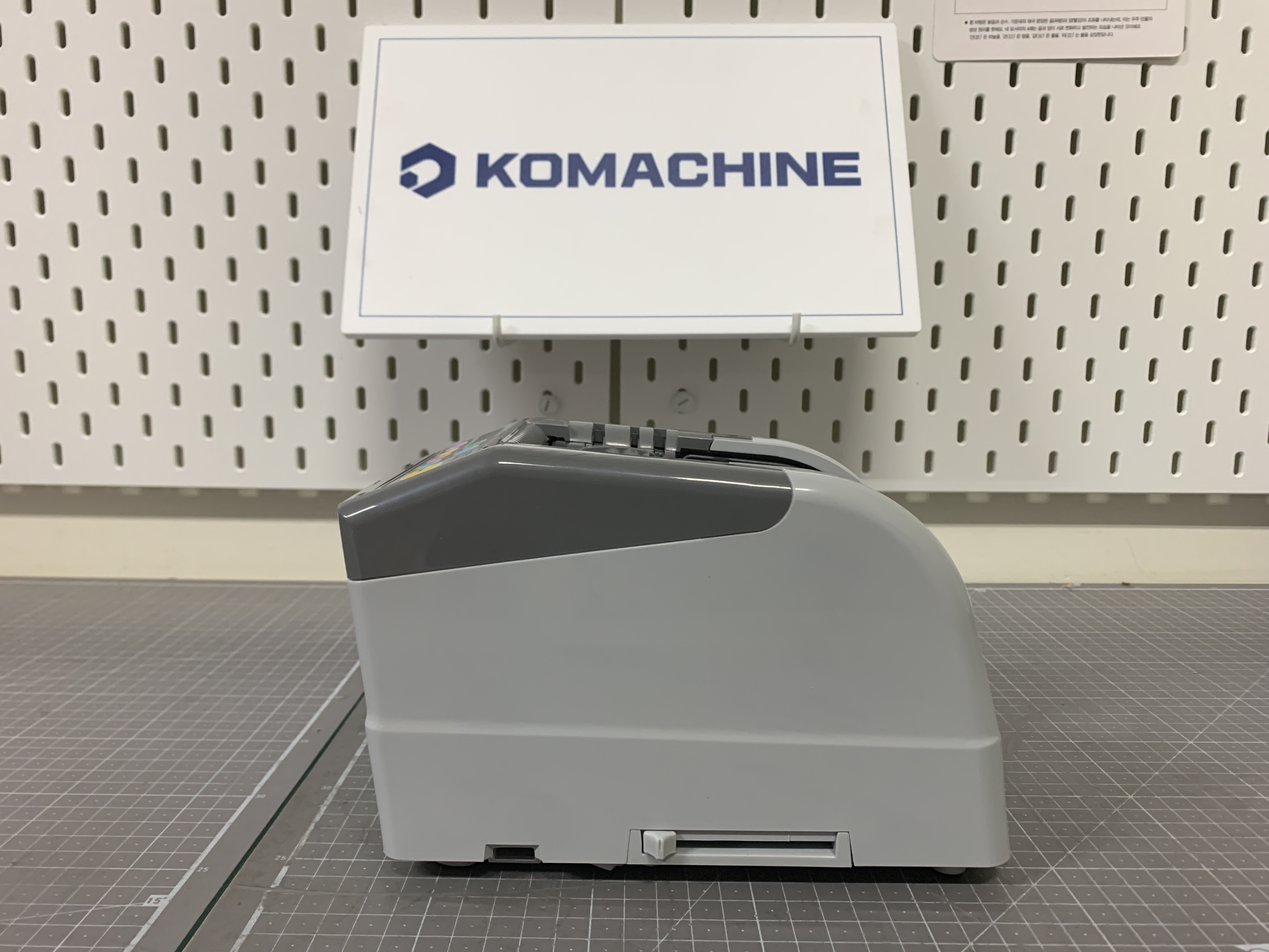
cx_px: 634
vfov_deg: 53.1
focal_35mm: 26
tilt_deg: -8.9
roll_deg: -0.3
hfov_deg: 67.3
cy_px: 476
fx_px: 953
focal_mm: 4.25
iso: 200
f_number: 1.8
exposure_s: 1/60
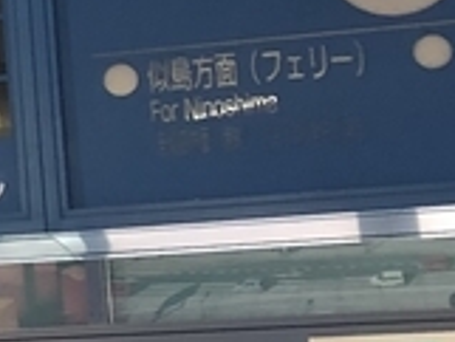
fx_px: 2749
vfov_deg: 7.1
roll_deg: -2.1
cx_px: -969
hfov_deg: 8.0
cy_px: 54
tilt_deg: +13.9
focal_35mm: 209
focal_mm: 3.99
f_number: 1.8
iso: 40
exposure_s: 1/24
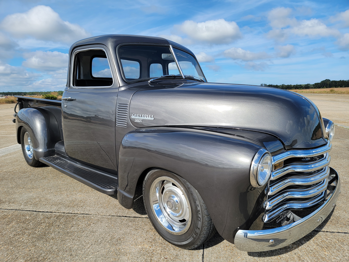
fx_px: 242
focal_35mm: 24
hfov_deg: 71.6
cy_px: 131
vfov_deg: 56.8
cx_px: 174
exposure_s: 1/882
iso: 16
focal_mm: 6.7
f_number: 1.8
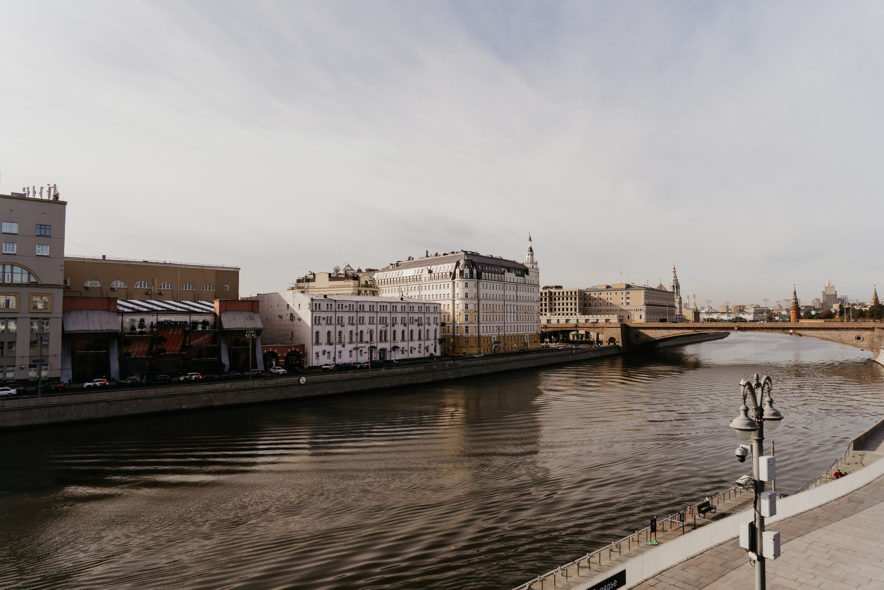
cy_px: 295
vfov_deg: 51.9
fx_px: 606
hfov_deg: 72.2
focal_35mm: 25
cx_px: 442
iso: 100
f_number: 4
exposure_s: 1/500
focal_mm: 24
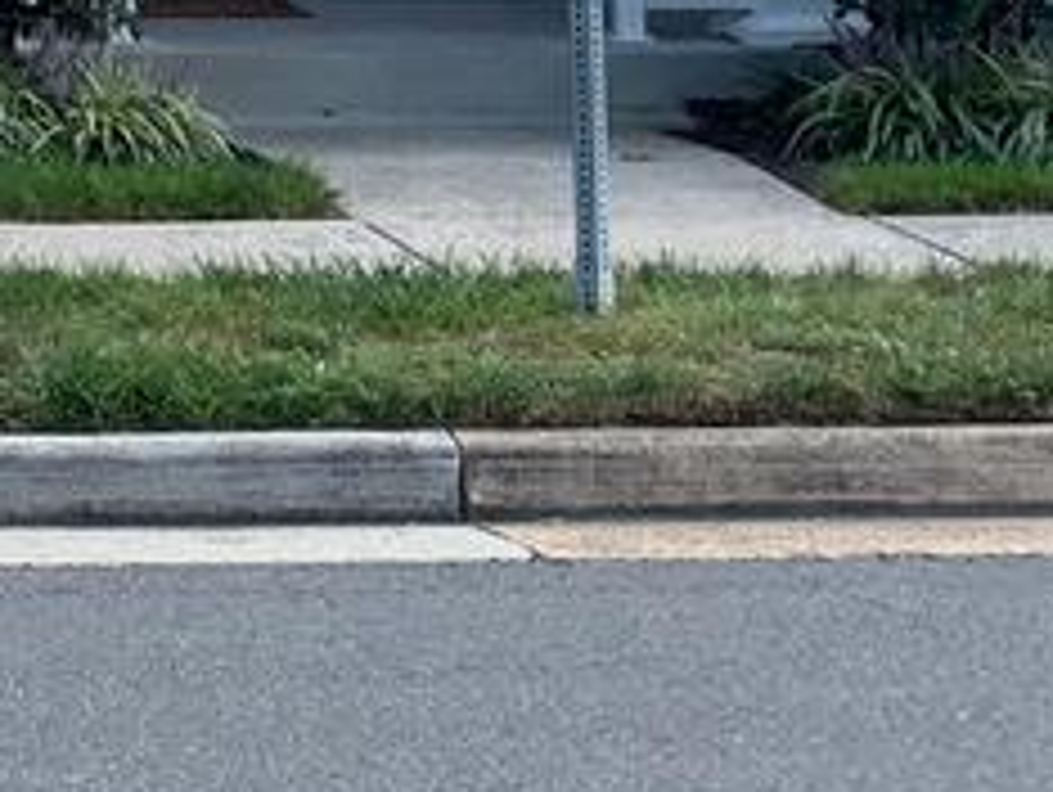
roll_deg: +0.0
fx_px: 4872
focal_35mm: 160
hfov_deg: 11.7
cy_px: -680
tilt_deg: +1.3
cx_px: -648
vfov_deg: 8.9
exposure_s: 1/829
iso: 25
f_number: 1.8
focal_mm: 4.25
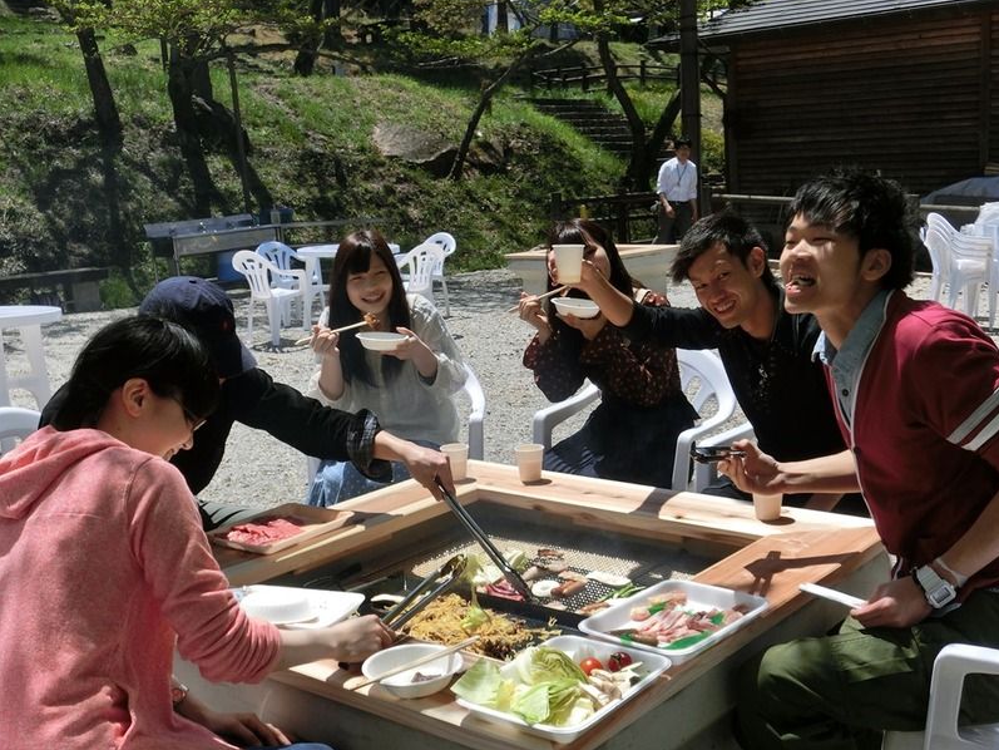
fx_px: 1299
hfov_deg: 42.1
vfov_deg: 32.2
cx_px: 510
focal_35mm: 45
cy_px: 372
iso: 80
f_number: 9.7
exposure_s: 1/200
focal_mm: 7.9
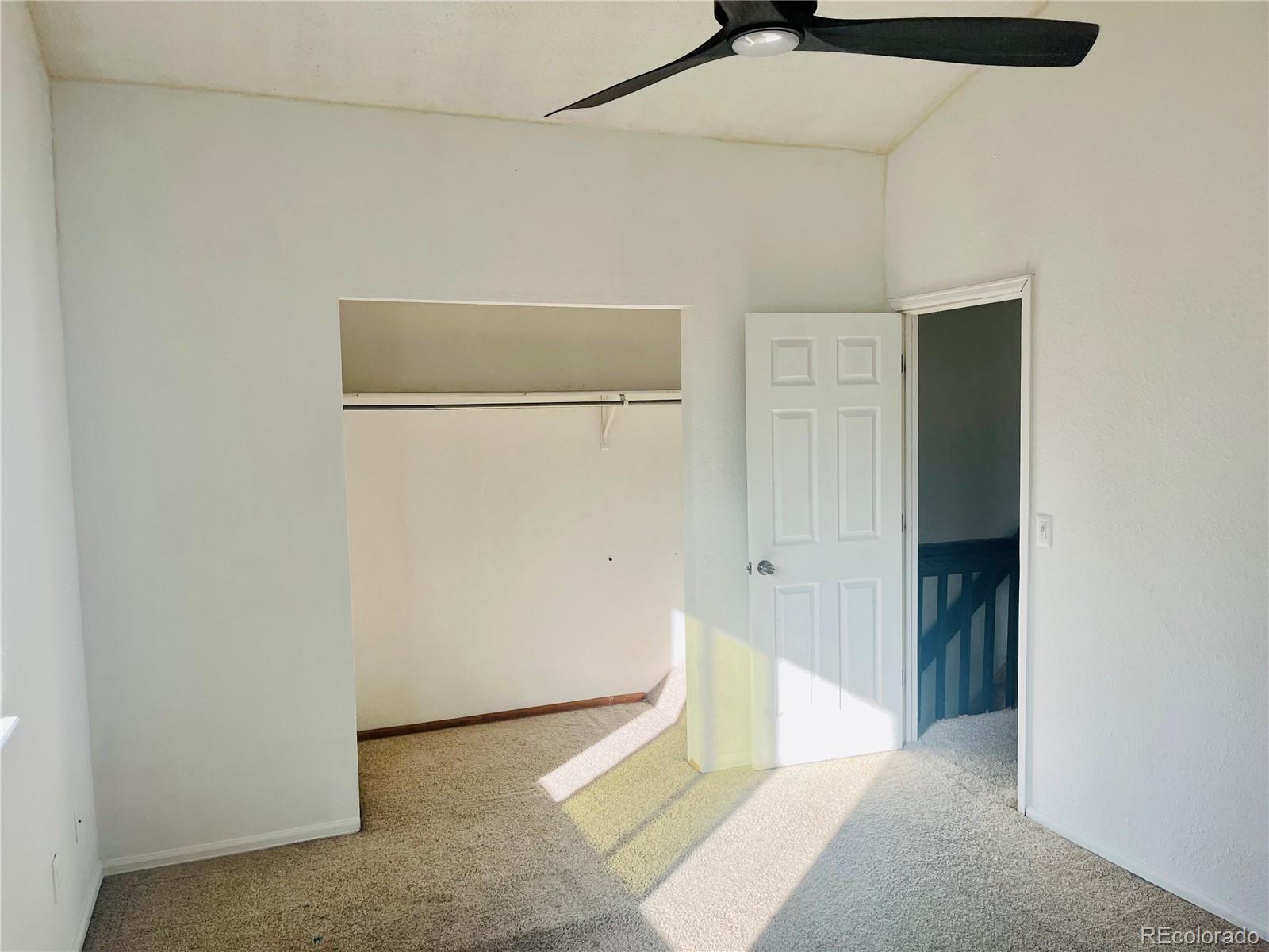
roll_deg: +1.7
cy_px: 476
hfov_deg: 67.3
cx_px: 634
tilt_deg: -4.6
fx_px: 953
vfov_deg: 53.1
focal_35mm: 26
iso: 50
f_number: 1.6
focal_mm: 5.1
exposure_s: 1/360
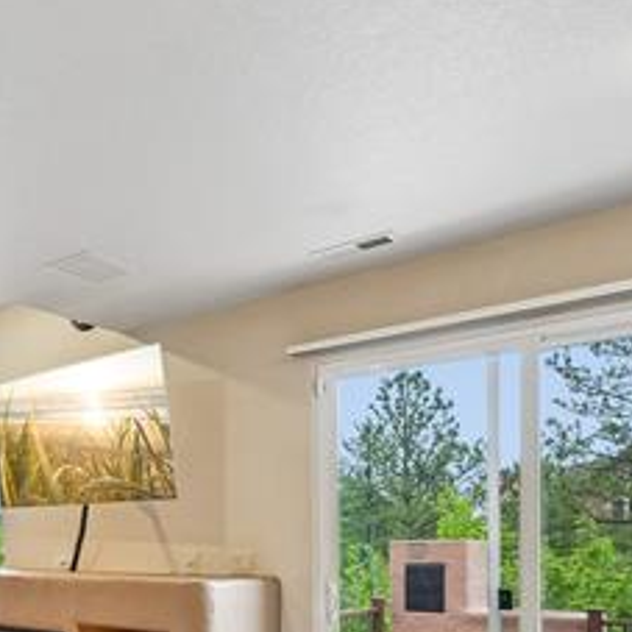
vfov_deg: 43.2
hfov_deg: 38.6
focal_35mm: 36
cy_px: 535
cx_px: -53
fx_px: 744
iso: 800
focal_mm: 10
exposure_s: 1/6
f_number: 8
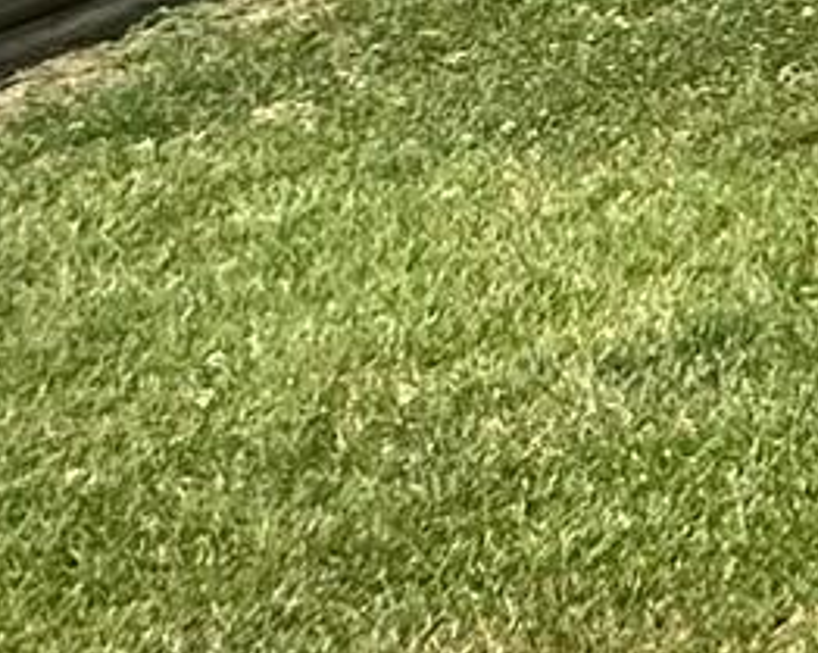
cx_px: 2922
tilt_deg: -16.3
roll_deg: -0.6
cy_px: -362
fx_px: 2588
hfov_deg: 9.4
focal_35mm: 107
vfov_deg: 13.4
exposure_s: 1/1642
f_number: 2.2
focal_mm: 2.22
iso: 50
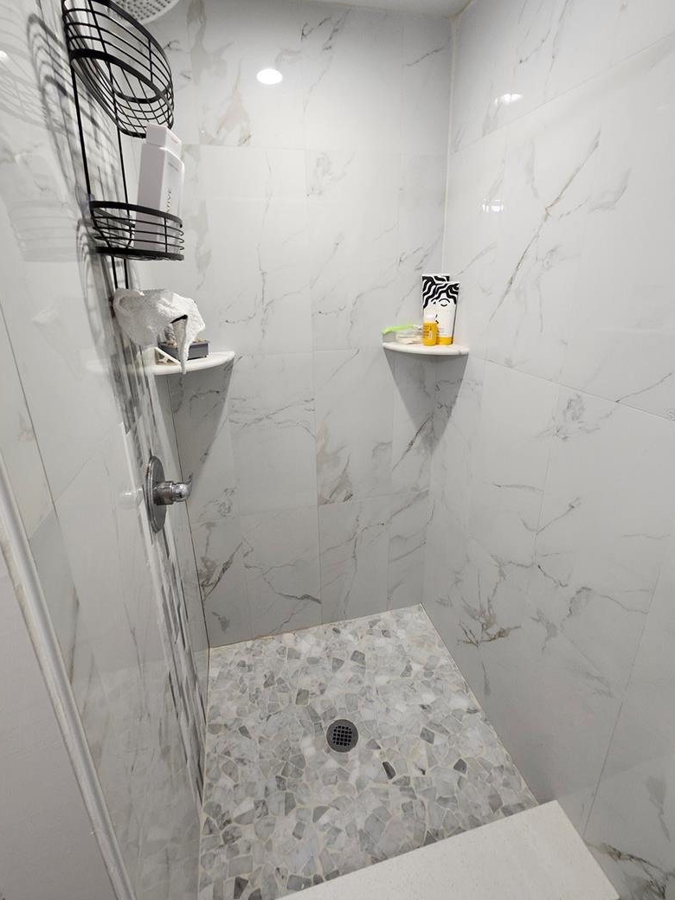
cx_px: 339
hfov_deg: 81.7
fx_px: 390
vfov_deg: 98.0
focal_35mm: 15
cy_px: 415
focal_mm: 1.74
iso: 200
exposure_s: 1/60
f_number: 2.2
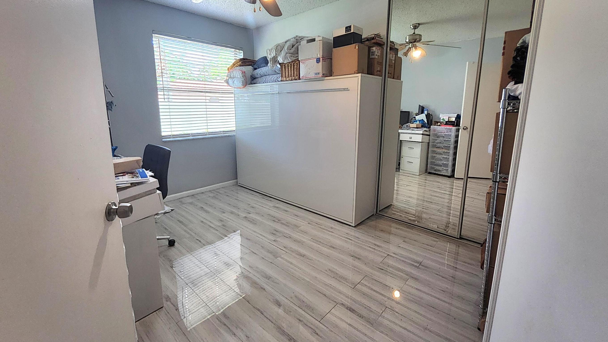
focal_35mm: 15
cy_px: 152
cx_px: 289
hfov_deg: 102.9
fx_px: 242
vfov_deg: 70.3
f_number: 2.2
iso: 80
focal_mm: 1.13
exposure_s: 1/60.2
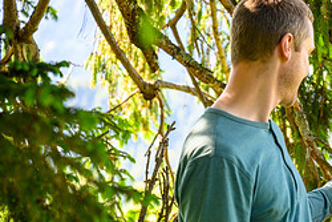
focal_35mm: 162
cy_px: 160
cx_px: 353
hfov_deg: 12.5
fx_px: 1495
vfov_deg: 8.5
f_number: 3.2
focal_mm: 70
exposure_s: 1/125
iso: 100
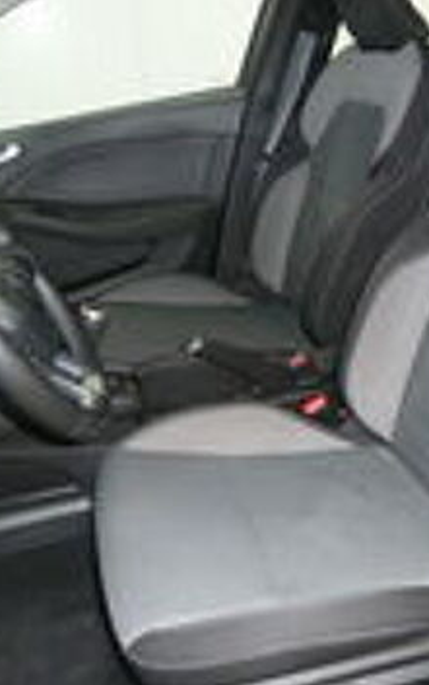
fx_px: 673
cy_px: 343
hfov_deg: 35.3
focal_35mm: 36
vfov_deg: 54.0
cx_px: 235
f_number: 3.3
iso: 320
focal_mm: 4.1
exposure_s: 1/30
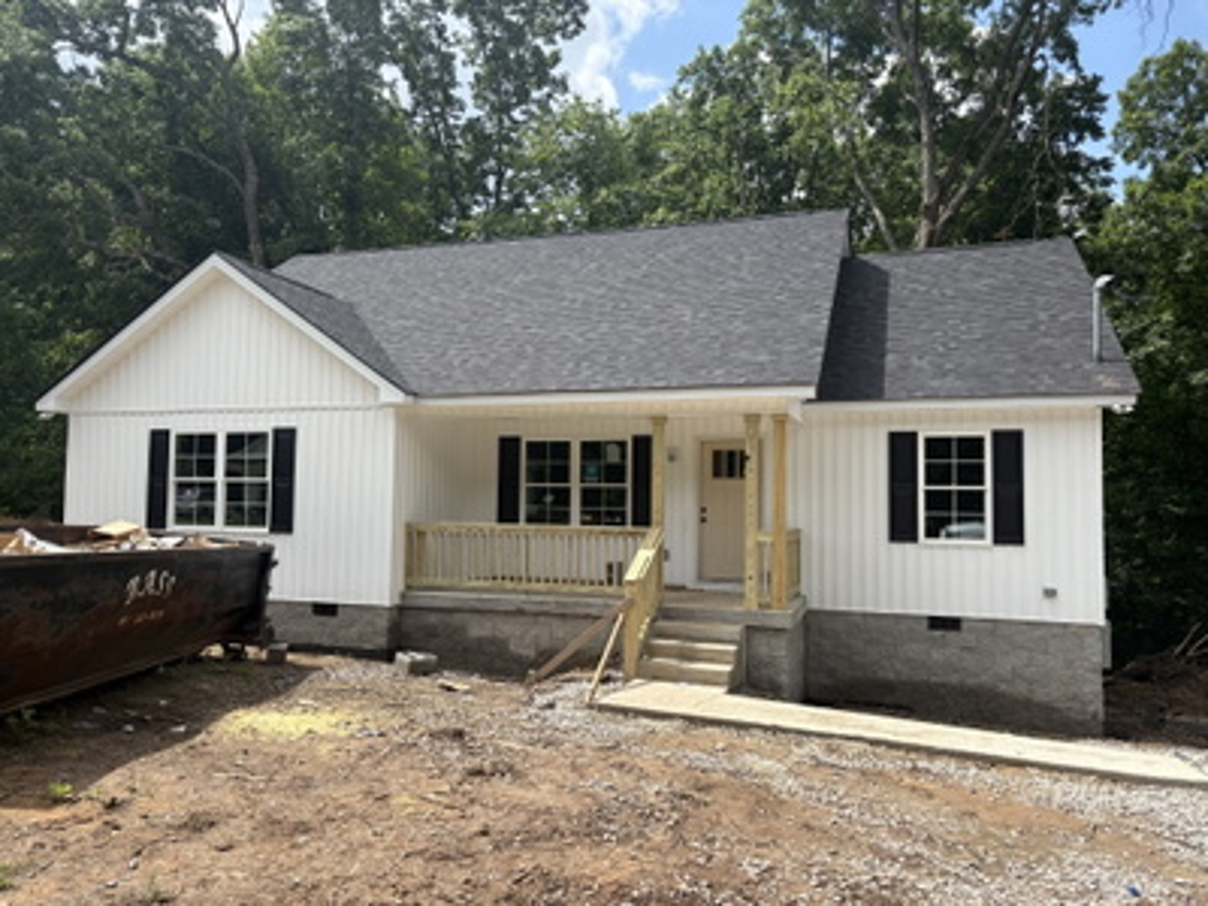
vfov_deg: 53.1
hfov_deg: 67.3
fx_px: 907
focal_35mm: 26
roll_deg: -0.5
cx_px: 604
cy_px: 453
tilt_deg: +3.2
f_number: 1.6
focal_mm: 5.96
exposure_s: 1/3279
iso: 50
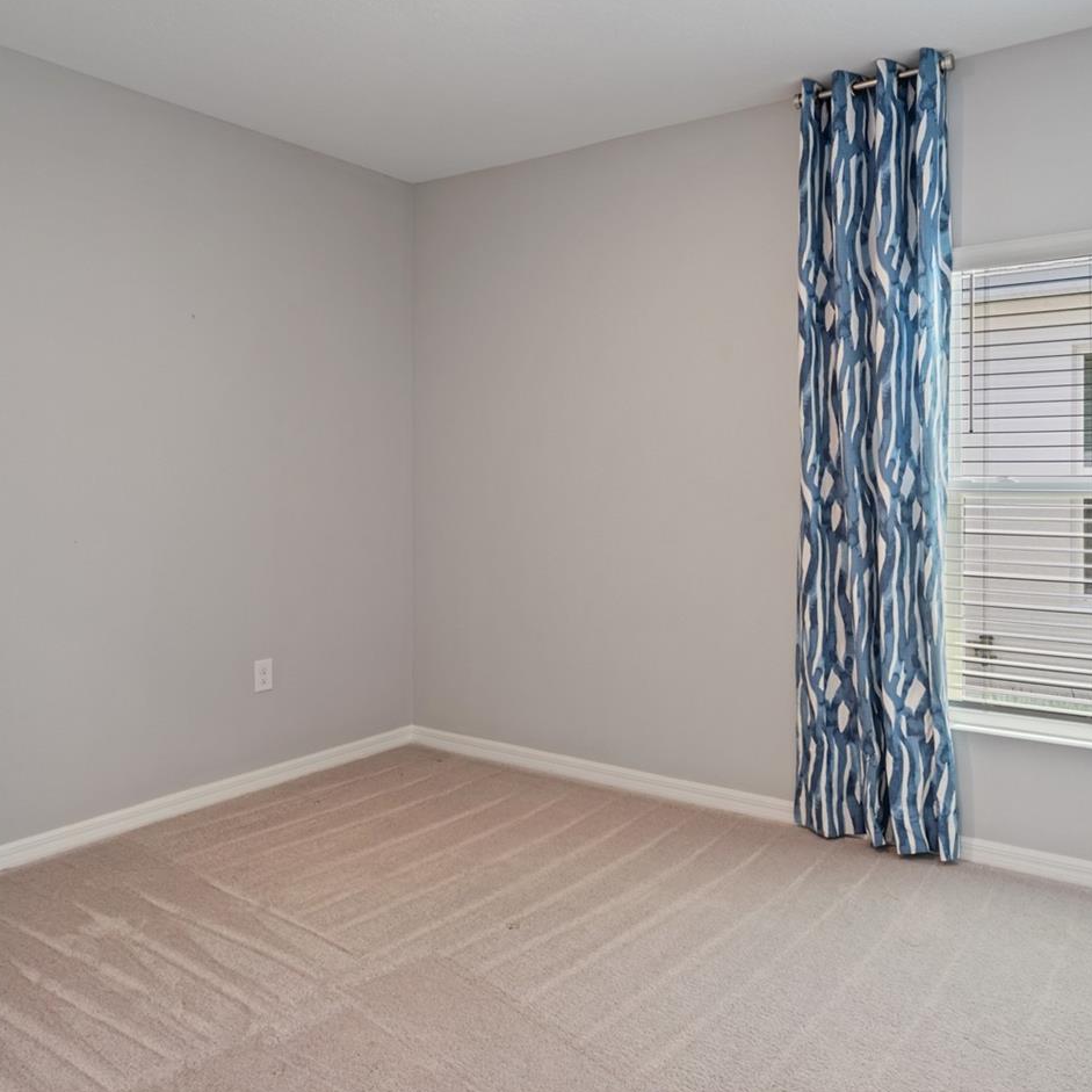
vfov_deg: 60.8
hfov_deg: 60.7
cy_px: 480
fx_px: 928
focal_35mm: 26
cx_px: 622
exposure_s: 1/13
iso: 400
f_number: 9
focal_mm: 18
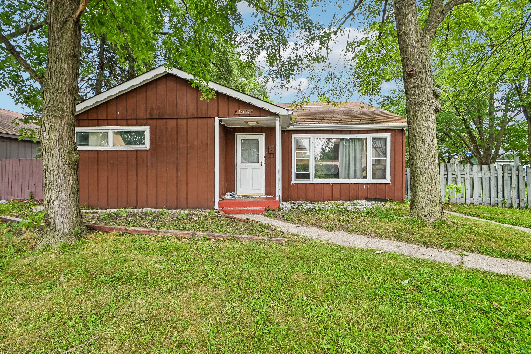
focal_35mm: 16
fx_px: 236
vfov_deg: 73.7
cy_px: 177
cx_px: 266
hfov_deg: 96.7
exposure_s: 1/3.33
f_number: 13
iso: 400
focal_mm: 16
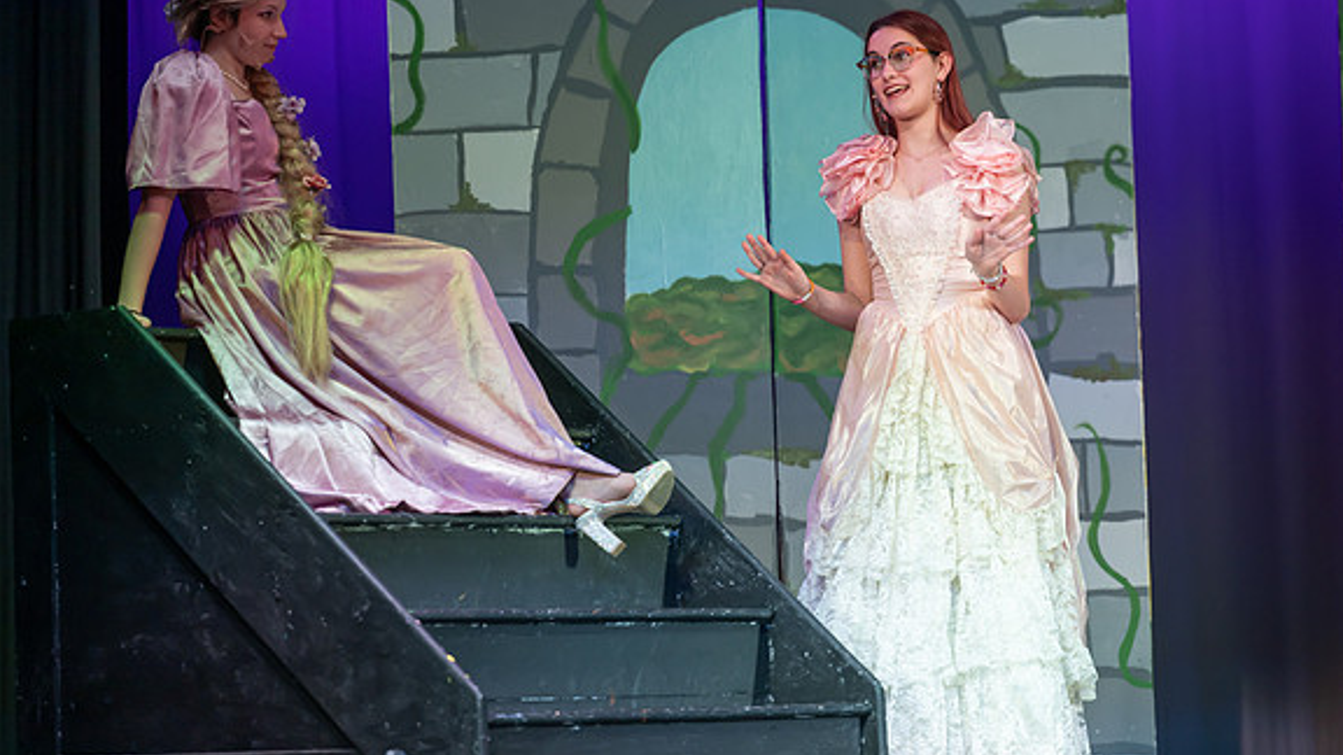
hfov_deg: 14.1
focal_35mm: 152
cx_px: 842
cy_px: 320
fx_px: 5413
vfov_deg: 8.0
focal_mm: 115
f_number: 2.8
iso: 400
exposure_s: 1/400
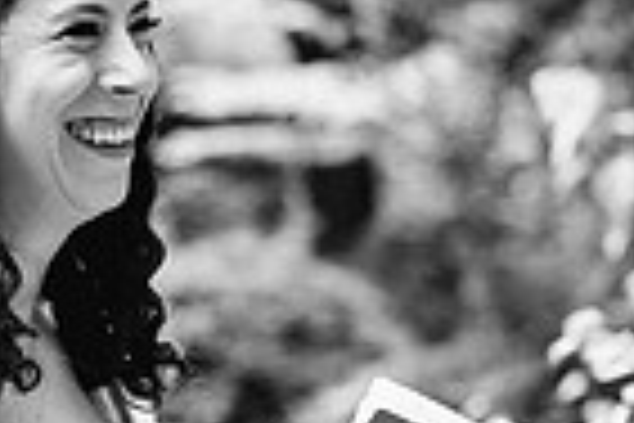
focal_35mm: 338
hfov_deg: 6.1
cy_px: 123
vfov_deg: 4.1
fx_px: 5952
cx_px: 120
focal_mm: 78
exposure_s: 1/250
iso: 500
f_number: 3.5
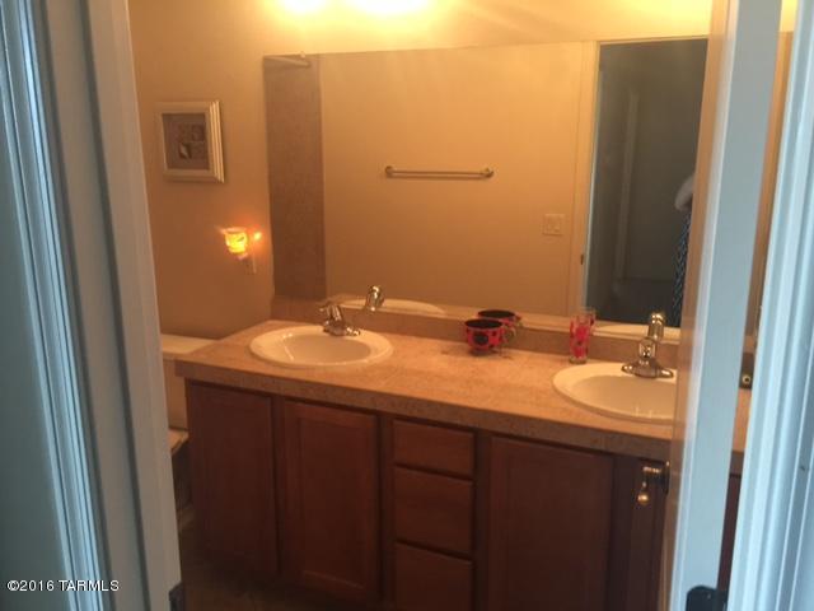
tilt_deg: -11.9
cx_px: 407
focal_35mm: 29
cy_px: 306
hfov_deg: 61.7
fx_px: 682
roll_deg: +0.0
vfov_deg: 48.2
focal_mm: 4.15
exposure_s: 1/15
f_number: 2.2
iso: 80
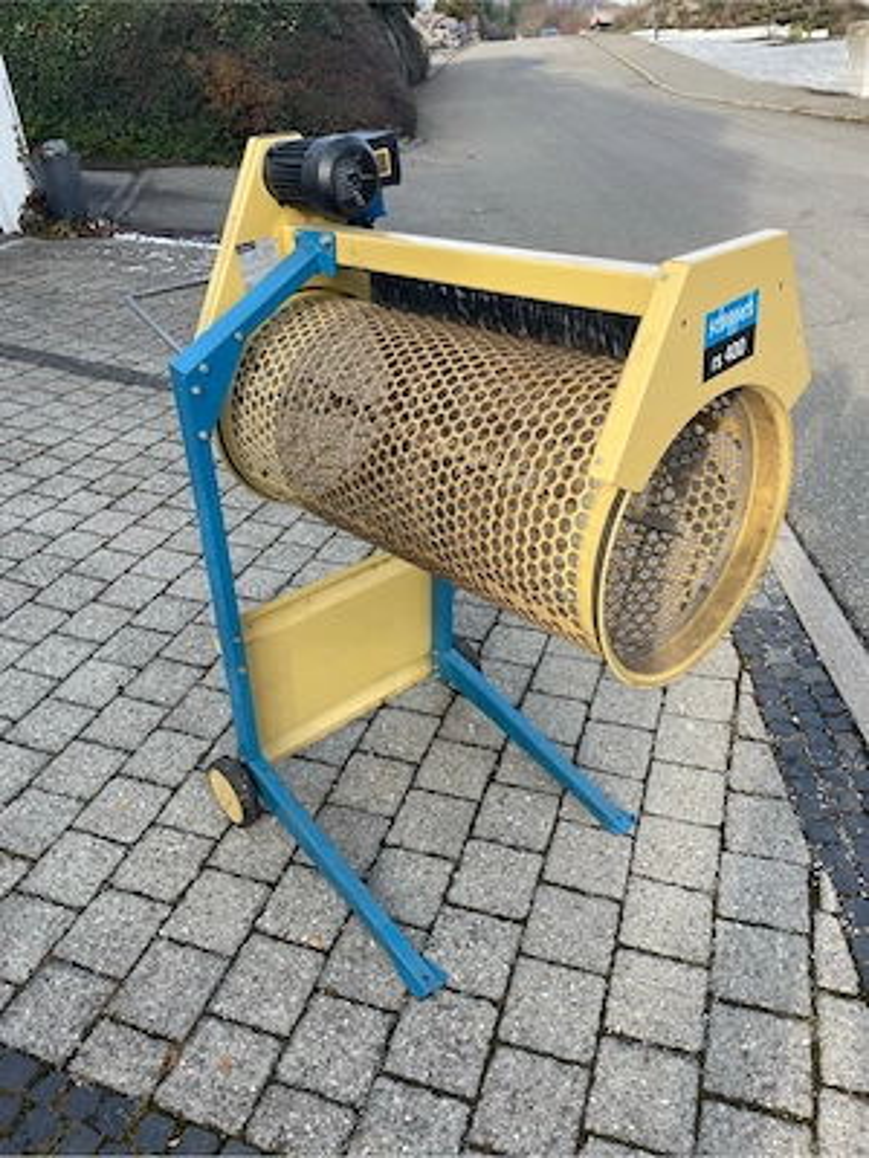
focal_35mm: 26
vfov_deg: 67.3
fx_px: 870
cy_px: 579
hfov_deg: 53.1
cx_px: 434
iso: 32
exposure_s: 1/812
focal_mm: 4.2
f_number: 1.6
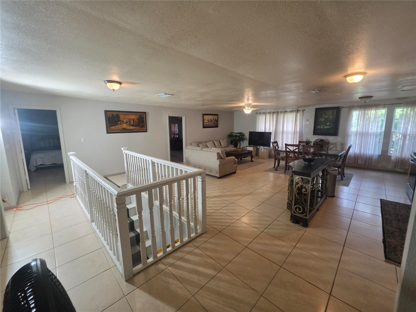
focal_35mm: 13
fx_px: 156
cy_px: 156
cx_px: 208
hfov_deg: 106.2
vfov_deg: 89.9
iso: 250
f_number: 1.9
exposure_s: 1/120
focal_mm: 2.2
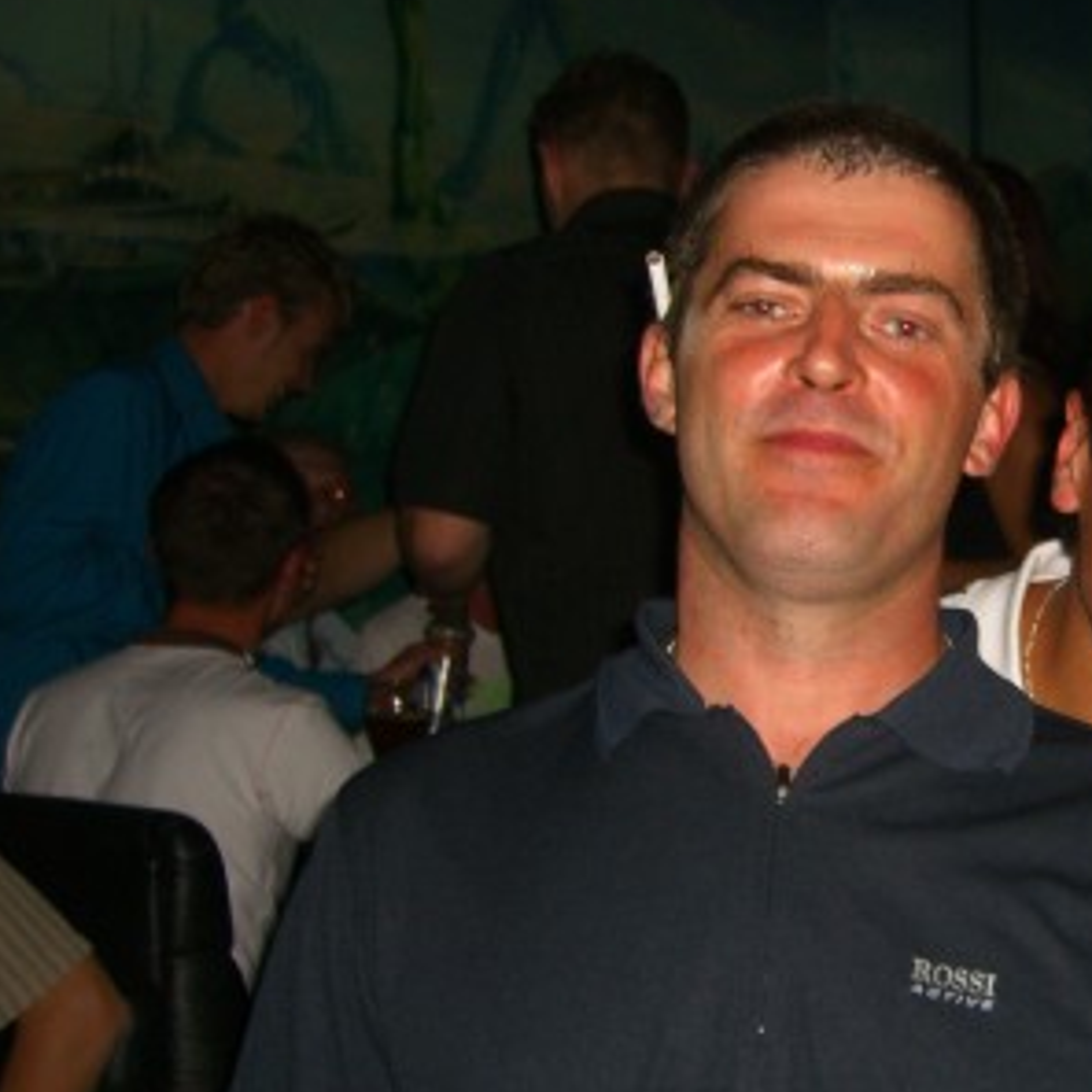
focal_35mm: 68
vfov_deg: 25.3
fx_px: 2427
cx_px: 1074
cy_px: 594
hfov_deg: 24.3
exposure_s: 1/60
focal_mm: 7.9
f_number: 2.8
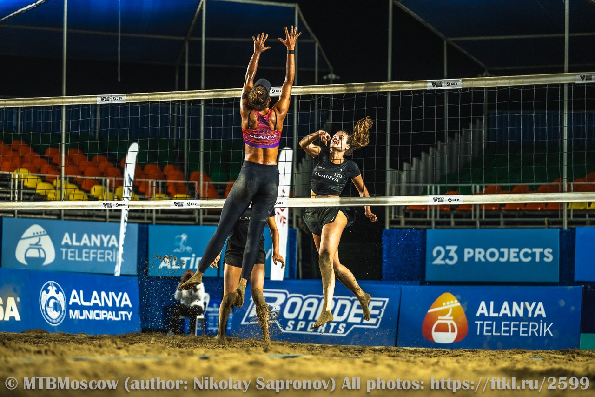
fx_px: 1900
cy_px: 198
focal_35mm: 115
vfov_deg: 11.9
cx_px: 298
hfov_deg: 17.8
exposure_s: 1/1000
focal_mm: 115
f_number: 3.2
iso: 1000
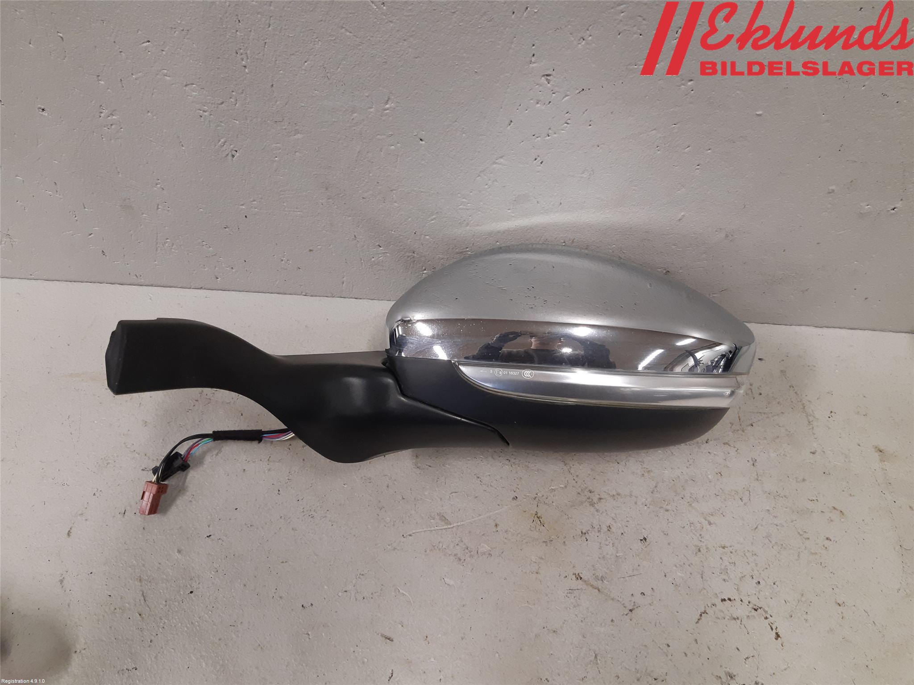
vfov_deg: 53.1
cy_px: 342
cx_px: 457
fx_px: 687
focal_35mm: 26
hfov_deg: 67.3
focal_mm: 3.93
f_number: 1.7
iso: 160
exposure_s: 1/50
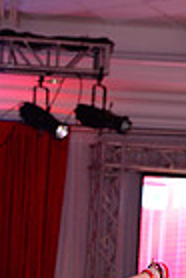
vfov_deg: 7.7
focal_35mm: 258
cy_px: 530
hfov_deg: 5.3
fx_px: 1994
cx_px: -153
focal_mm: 62
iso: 2000
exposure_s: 1/250
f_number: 5.6
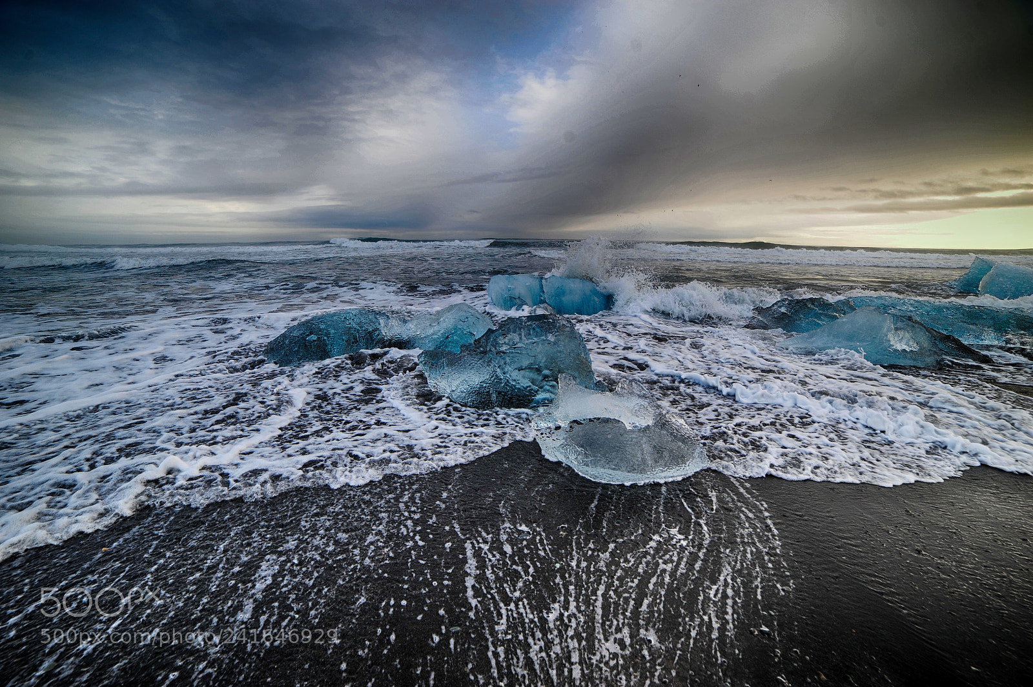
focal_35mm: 14
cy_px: 344
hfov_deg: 104.3
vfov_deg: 81.1
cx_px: 516
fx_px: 401
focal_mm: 14
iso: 200
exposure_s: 1/250
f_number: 7.1
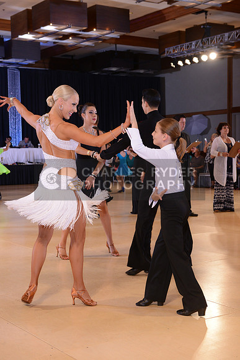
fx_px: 580
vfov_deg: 34.5
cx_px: 120
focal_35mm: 58
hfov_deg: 23.4
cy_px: 180
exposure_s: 1/250
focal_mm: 58
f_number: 7.1
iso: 1250
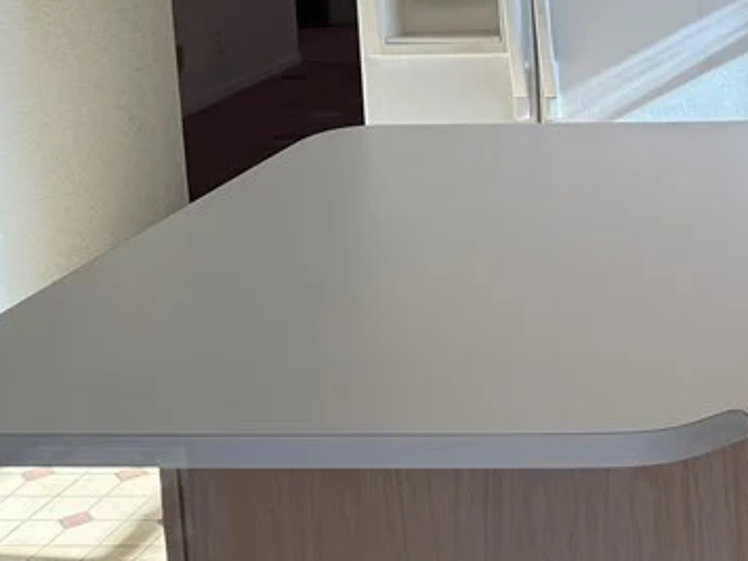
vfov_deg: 20.4
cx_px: 929
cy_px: -36
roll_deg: +0.2
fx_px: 1491
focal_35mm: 69
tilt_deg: -7.8
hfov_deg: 25.0
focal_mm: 6.76
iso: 100
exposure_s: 1/426
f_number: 1.78
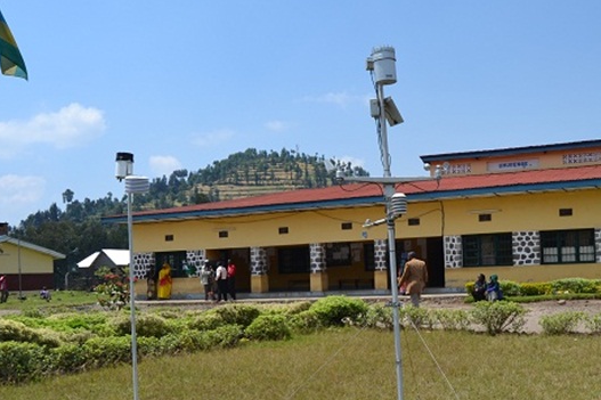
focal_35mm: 41
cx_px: 400
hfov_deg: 46.7
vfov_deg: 32.3
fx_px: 684
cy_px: 266
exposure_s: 1/250
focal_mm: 18
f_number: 8
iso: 100
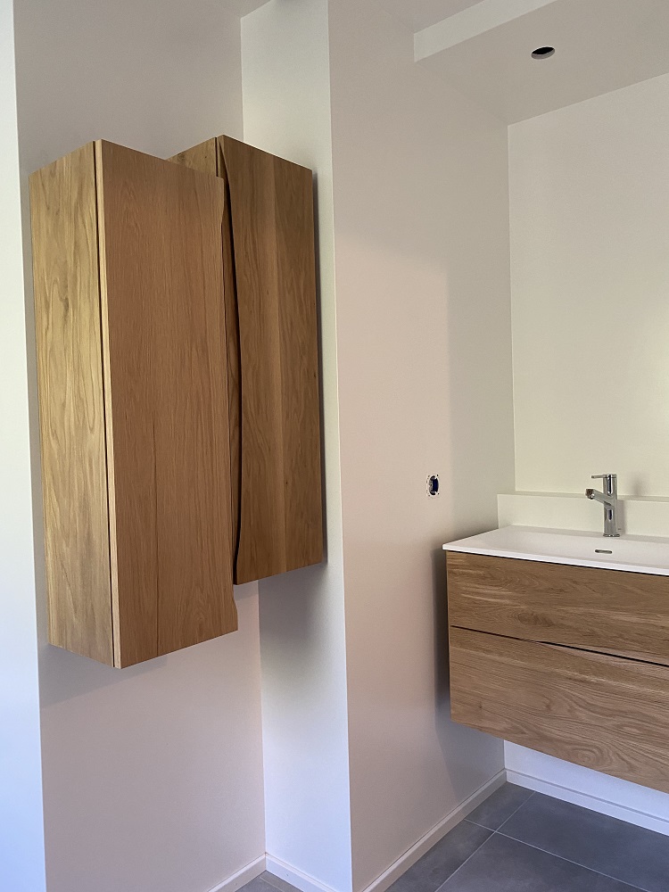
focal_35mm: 26
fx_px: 670
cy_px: 446
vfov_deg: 67.3
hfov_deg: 53.1
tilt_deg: +1.6
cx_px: 334
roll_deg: +0.5
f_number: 1.8
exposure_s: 1/50
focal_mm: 4.25
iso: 160
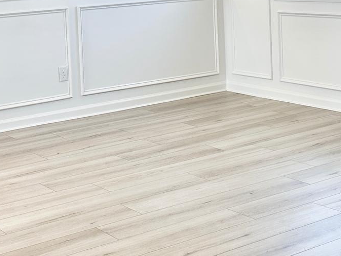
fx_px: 729
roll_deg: +3.1
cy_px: -7
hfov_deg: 26.1
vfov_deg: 19.3
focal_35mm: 74
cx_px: 102
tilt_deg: -3.4
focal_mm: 6.86
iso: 80
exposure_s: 1/264
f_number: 1.78
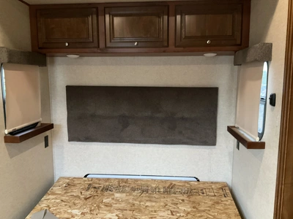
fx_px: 245
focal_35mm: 29
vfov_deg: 48.2
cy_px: 110
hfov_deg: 61.7
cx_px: 146
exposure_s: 1/30
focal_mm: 3
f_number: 1.8
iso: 400
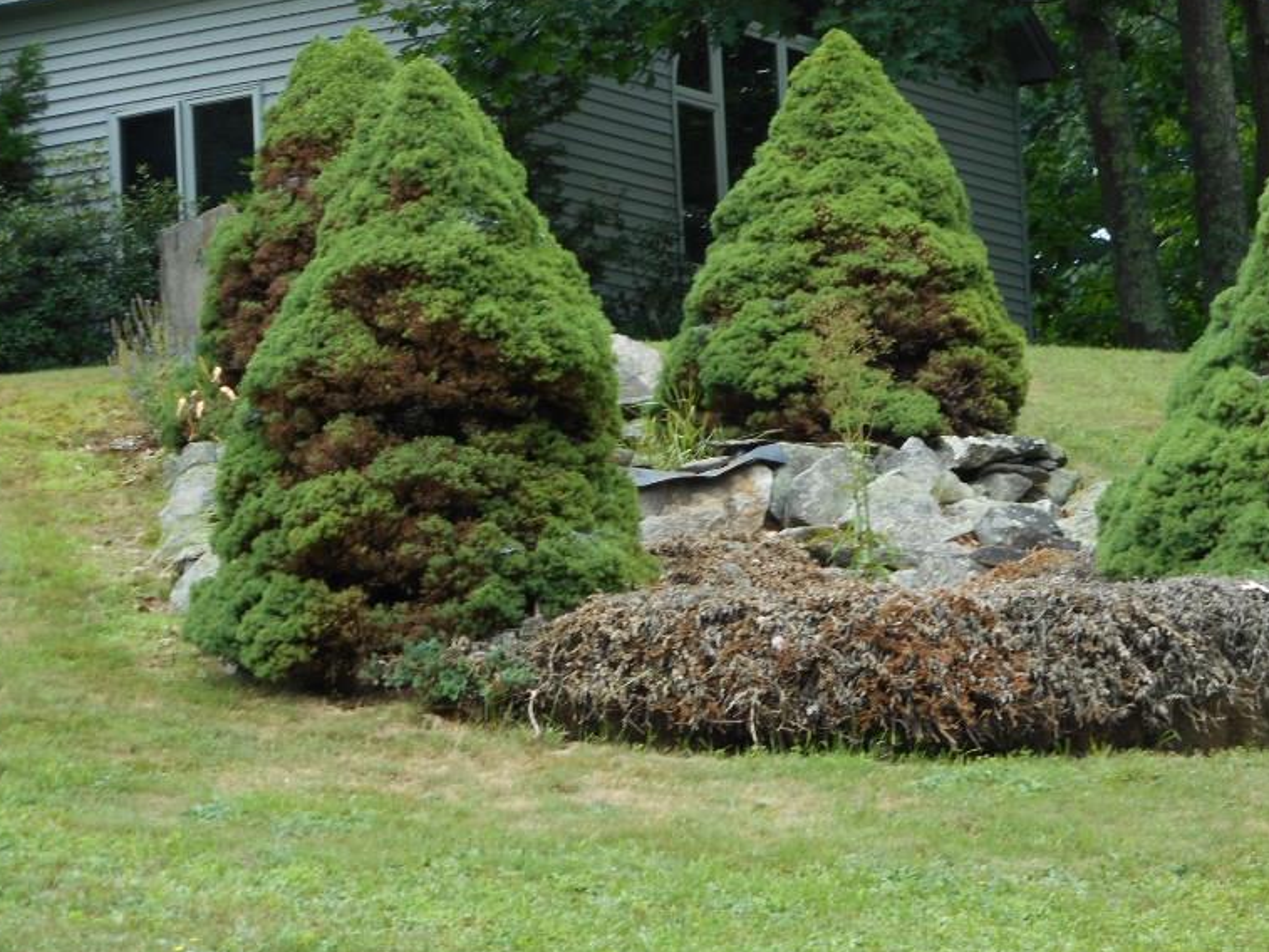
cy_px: 463
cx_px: 806
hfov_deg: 14.3
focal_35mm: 138
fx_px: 5060
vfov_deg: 10.8
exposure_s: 1/60
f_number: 5.8
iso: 100
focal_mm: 18.2
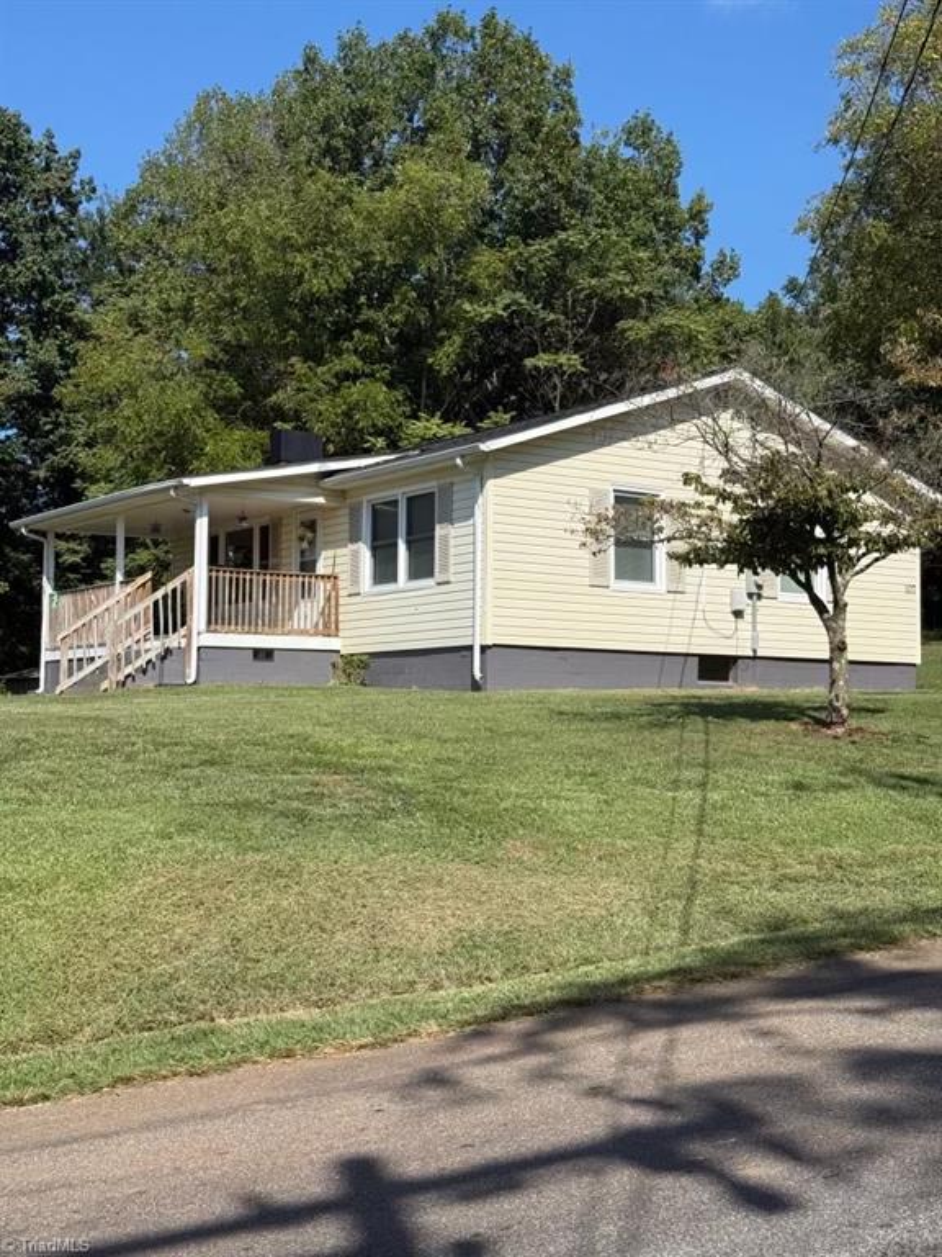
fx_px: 1742
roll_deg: -2.0
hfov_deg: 30.3
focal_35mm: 48
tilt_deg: +3.3
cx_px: 471
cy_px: 628
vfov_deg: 39.7
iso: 64
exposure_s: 1/4329
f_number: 1.78
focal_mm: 6.76
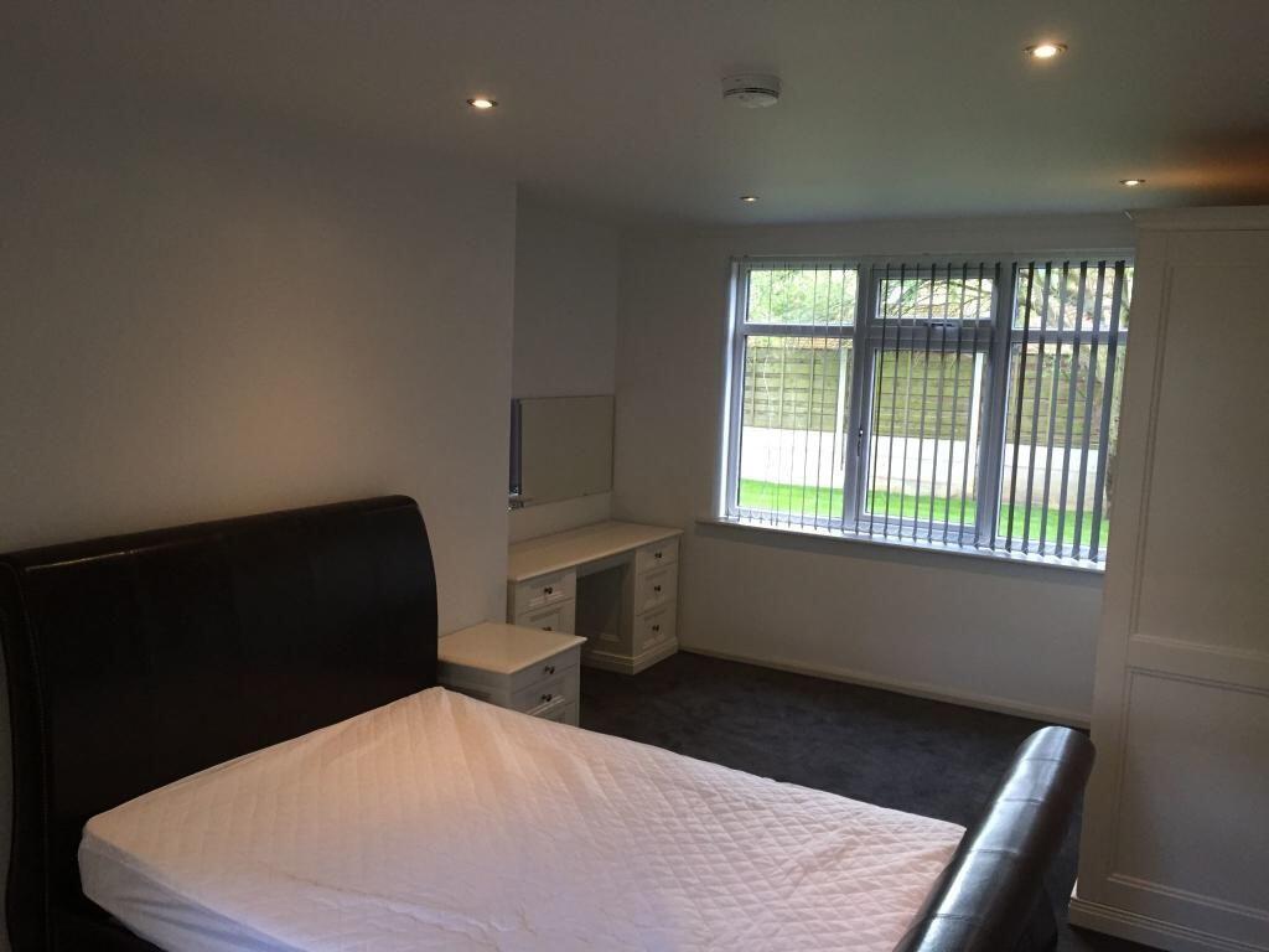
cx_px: 634
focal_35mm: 29
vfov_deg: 48.2
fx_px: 1063
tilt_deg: -7.4
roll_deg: -2.0
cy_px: 476
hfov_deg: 61.7
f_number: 2.2
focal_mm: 4.15
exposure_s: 1/30
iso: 50
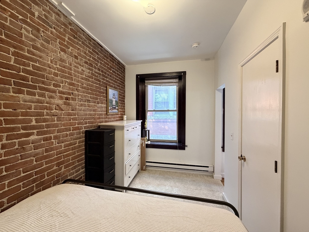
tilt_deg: +0.0
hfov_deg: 102.1
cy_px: 116
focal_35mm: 14
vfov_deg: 85.7
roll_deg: +1.2
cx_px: 154
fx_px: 125
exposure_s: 1/60
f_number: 2.2
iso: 400
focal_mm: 2.22
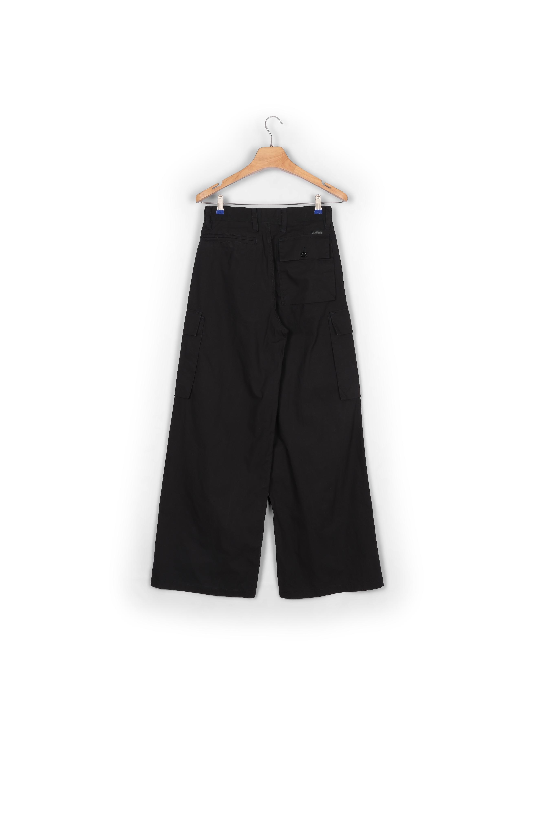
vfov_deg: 50.7
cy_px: 407
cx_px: 272
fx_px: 860
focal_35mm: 38
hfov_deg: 35.0
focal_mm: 38
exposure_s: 1/125
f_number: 13
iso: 100
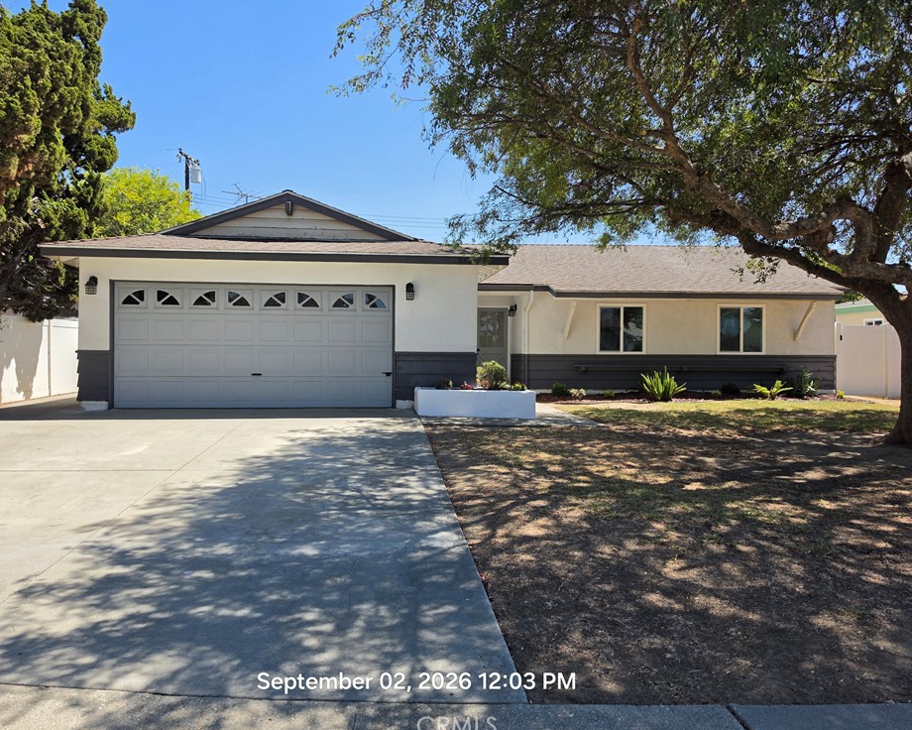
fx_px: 675
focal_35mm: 25
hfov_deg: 68.0
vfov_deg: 56.8
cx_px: 416
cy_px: 359
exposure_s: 1/4764
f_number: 1.4
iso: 64
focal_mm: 6.5
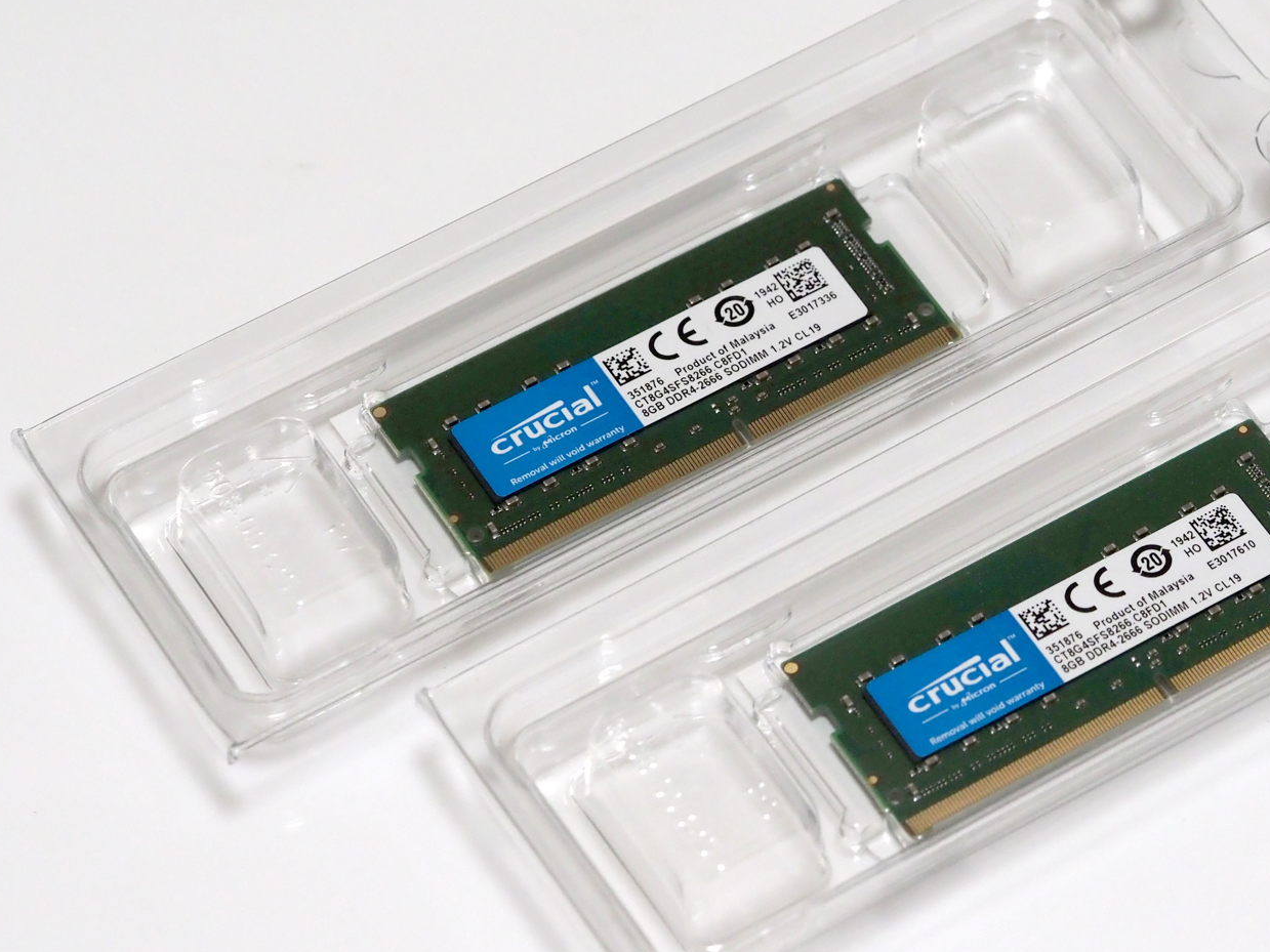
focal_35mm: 186
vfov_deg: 8.0
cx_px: 889
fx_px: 6823
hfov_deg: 10.6
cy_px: 406
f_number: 4.5
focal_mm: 60
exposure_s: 1/125
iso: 1000
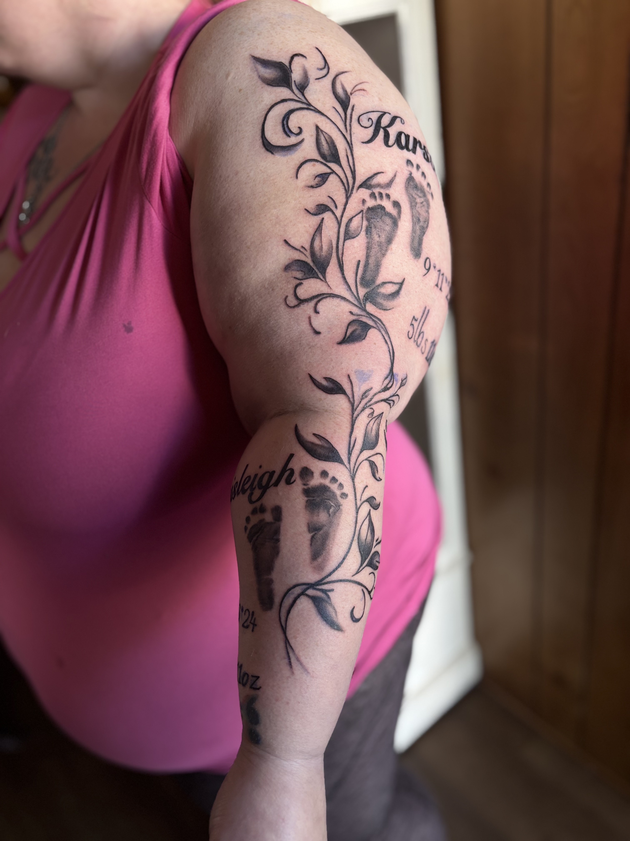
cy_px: 420
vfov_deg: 67.3
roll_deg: +10.0
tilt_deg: -30.4
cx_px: 315
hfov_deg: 53.1
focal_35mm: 26
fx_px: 631
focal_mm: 5.96
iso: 100
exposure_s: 1/120
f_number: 1.6
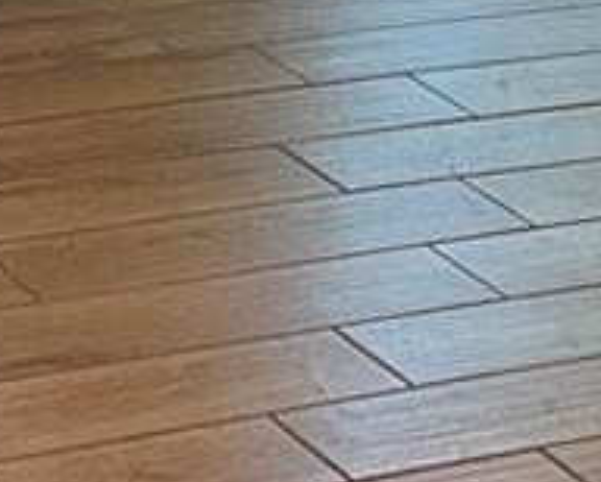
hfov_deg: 9.1
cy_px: -520
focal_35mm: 211
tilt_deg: -10.8
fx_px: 3757
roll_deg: -3.7
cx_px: 53
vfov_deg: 7.1
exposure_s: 1/60
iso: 100
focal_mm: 5.7
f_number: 1.5
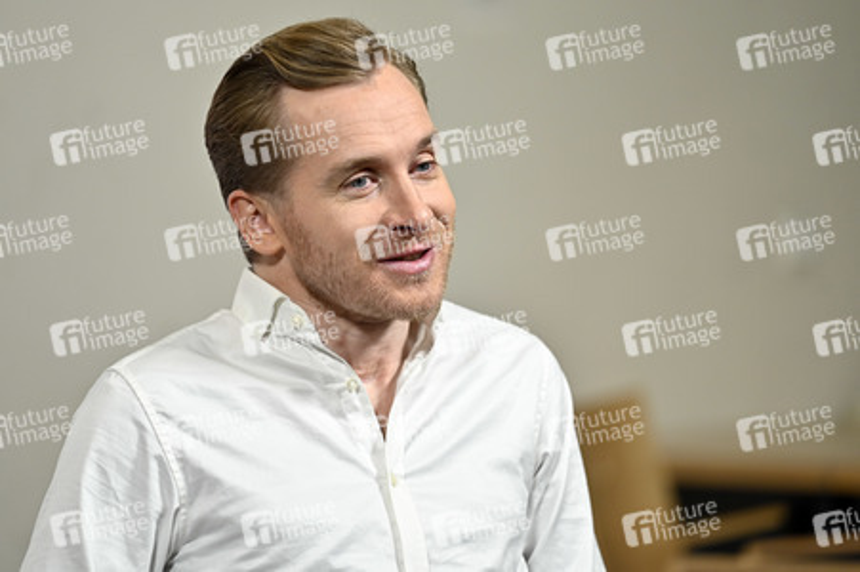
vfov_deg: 6.9
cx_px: 430
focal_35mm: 200
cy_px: 286
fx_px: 4774
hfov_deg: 10.3
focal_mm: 200
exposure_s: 1/640
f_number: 2.8
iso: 1000
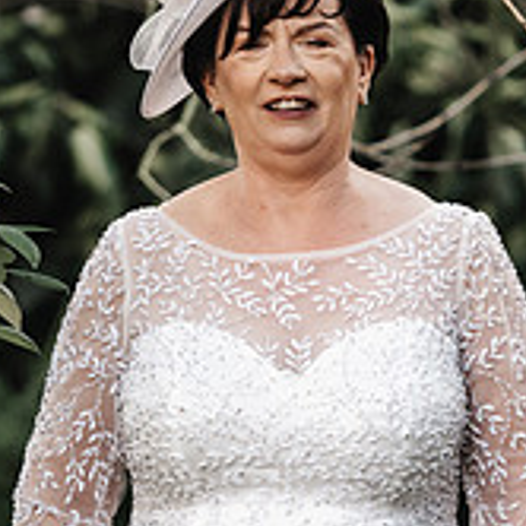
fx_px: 10229
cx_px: 458
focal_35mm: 595
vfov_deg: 2.9
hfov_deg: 2.9
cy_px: 512
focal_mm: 140
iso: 800
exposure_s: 1/400
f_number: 2.8
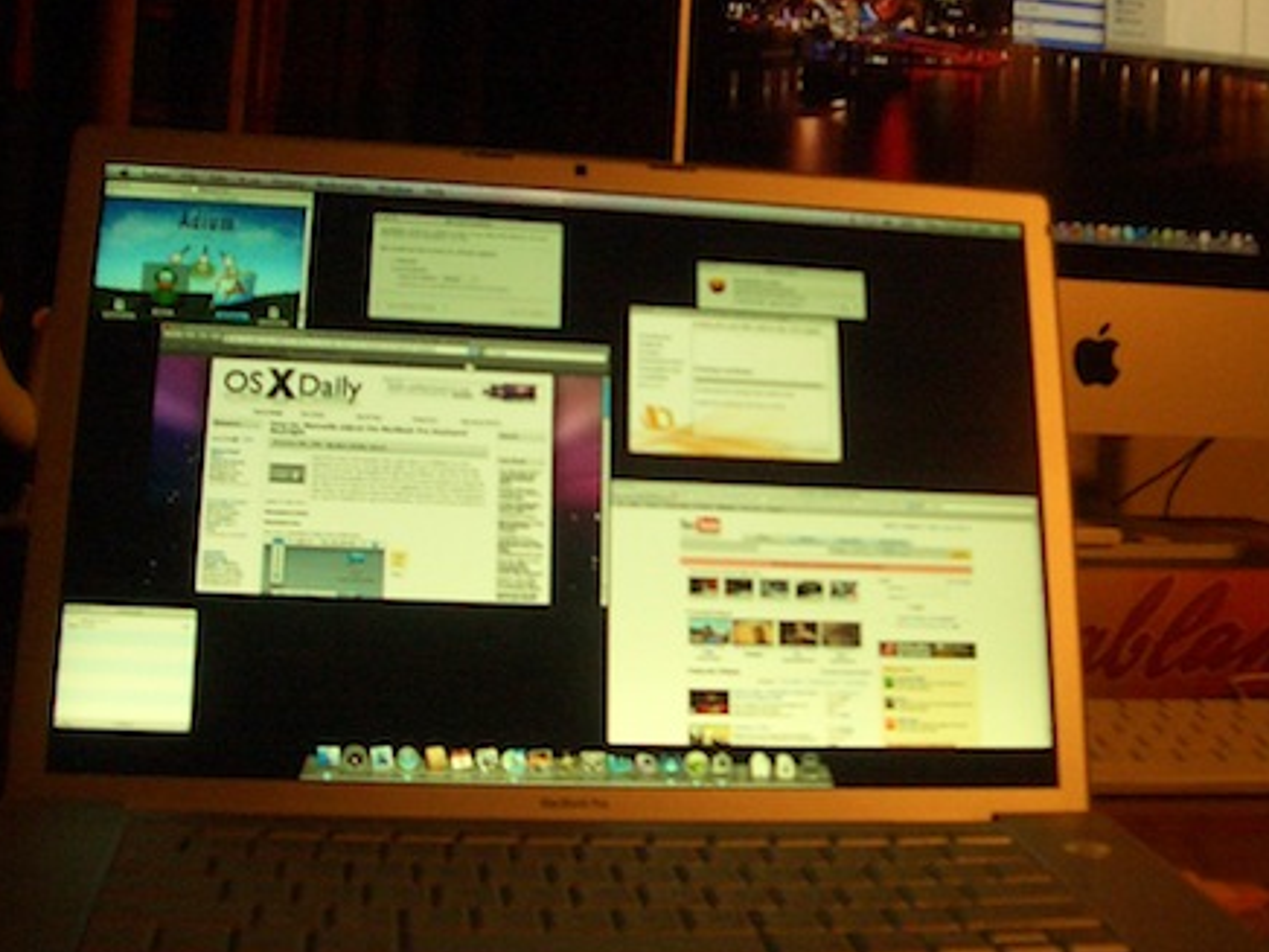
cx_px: 742
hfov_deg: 38.8
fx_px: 1796
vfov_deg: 29.7
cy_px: 431
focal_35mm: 49
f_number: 2.6
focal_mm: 5.8
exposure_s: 1/80
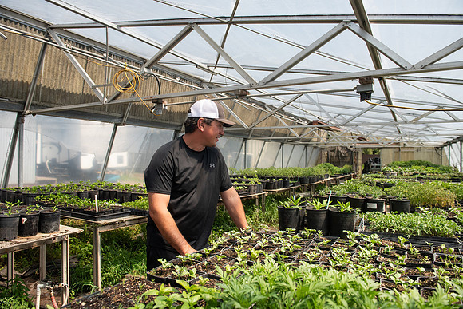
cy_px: 154
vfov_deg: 53.2
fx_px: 309
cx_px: 232
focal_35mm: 24
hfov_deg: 73.7
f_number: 4.5
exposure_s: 1/2500
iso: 500
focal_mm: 24
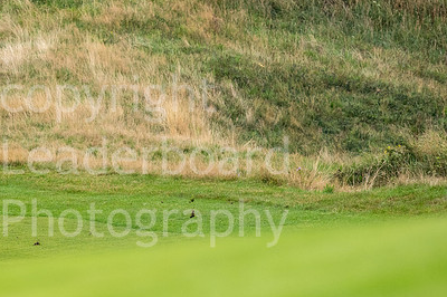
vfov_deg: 2.1
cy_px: 166
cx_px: 148
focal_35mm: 652
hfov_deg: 3.2
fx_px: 8089
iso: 500
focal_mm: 300
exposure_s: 1/2000
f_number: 5
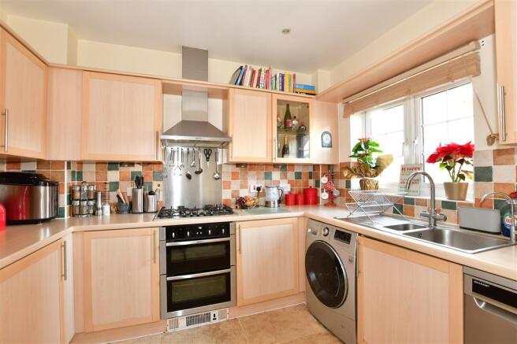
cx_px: 258
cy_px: 172
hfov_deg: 81.2
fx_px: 301
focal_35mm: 21
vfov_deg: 59.5
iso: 160
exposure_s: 1/2
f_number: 7.1
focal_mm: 14
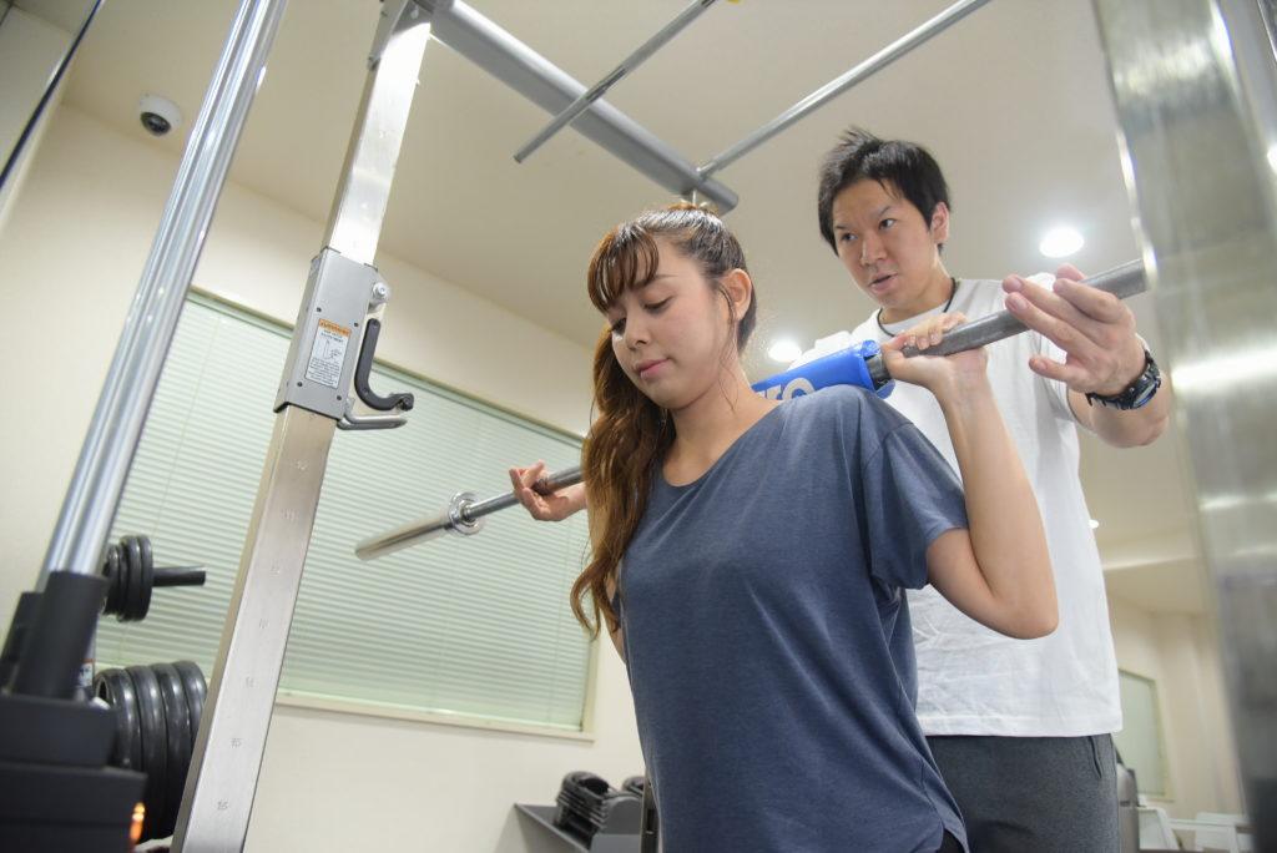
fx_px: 852
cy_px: 426
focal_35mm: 24
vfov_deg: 53.2
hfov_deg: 73.7
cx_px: 638
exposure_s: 1/160
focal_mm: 24
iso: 1600
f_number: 4
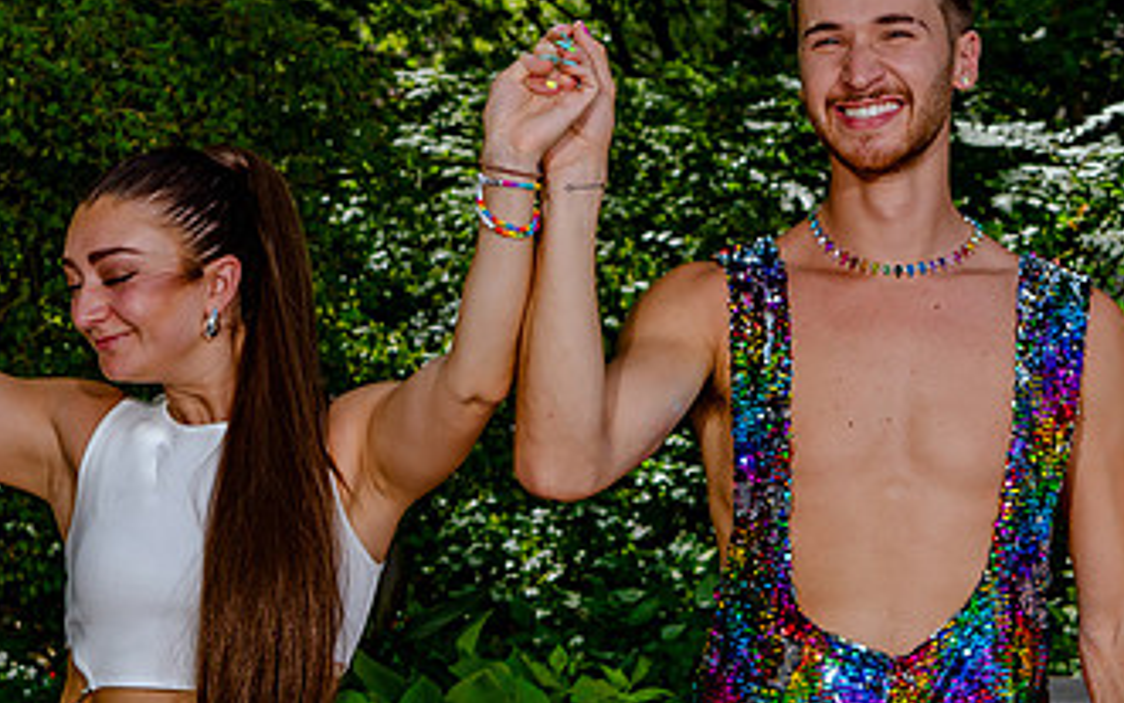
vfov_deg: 11.4
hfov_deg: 18.1
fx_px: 3523
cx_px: 556
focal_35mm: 115
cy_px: 251
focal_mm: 48
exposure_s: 1/320
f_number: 7.1
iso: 200
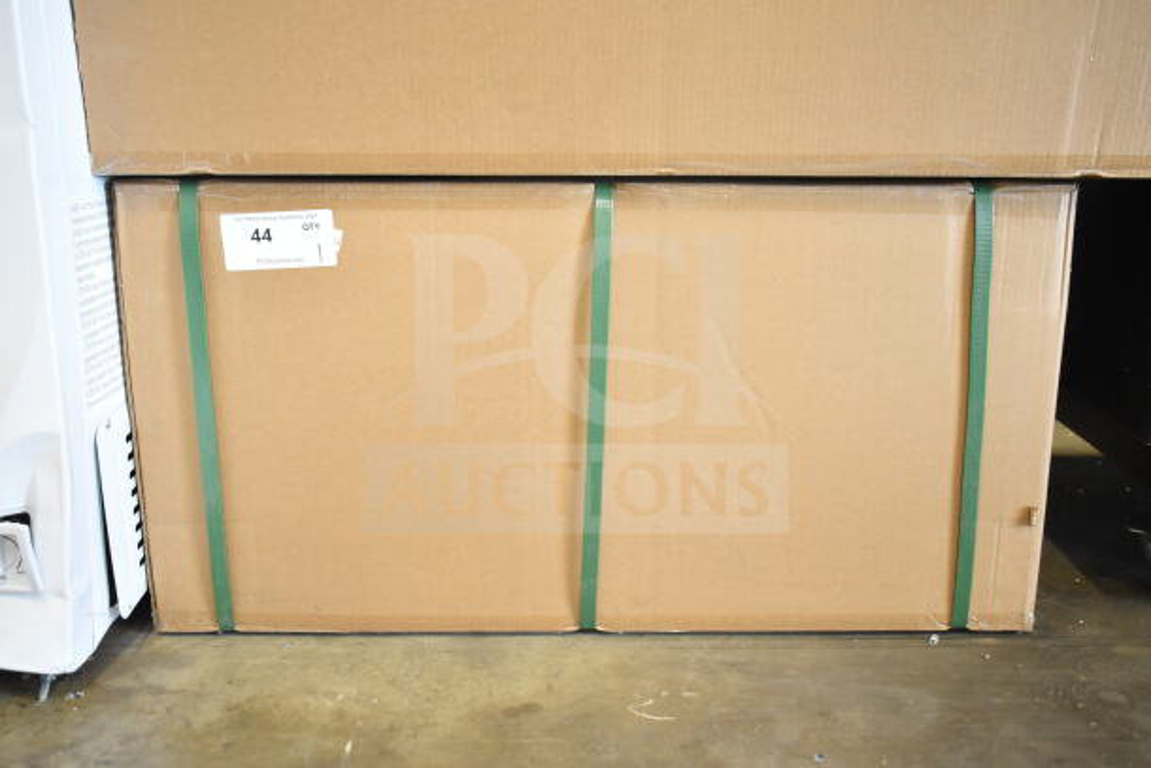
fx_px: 1151
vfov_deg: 36.9
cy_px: 384
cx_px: 576
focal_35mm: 36
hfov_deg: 53.1
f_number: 3.8
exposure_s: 1/40
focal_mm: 24
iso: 2200
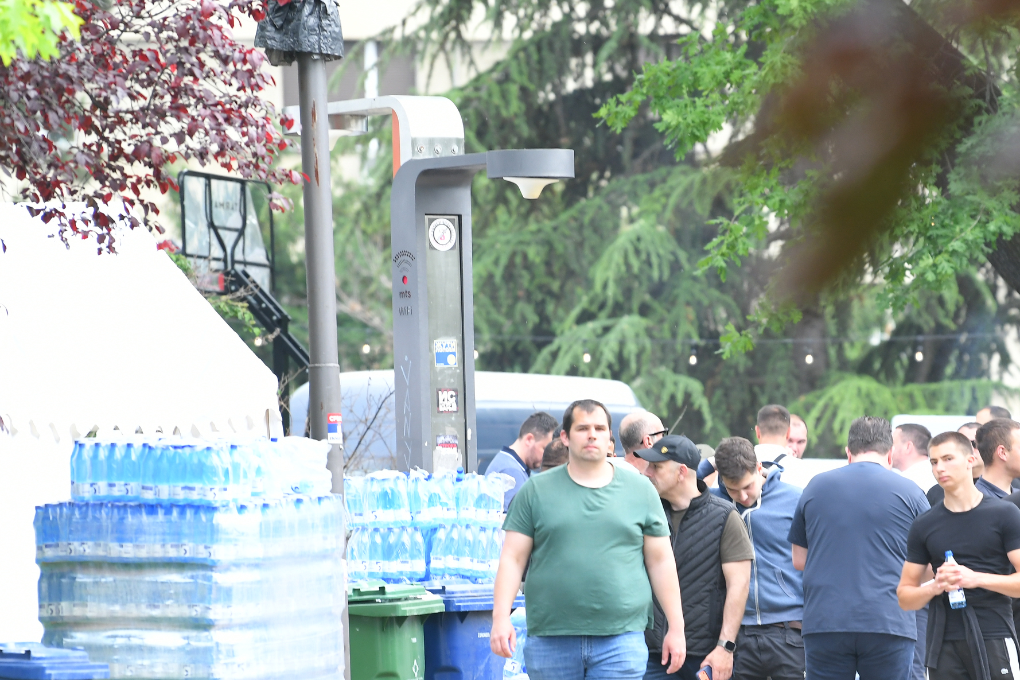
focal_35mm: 405
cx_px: 749
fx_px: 11473
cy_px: 498
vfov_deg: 3.4
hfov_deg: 5.1
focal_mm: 200
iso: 800
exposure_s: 1/500
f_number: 4
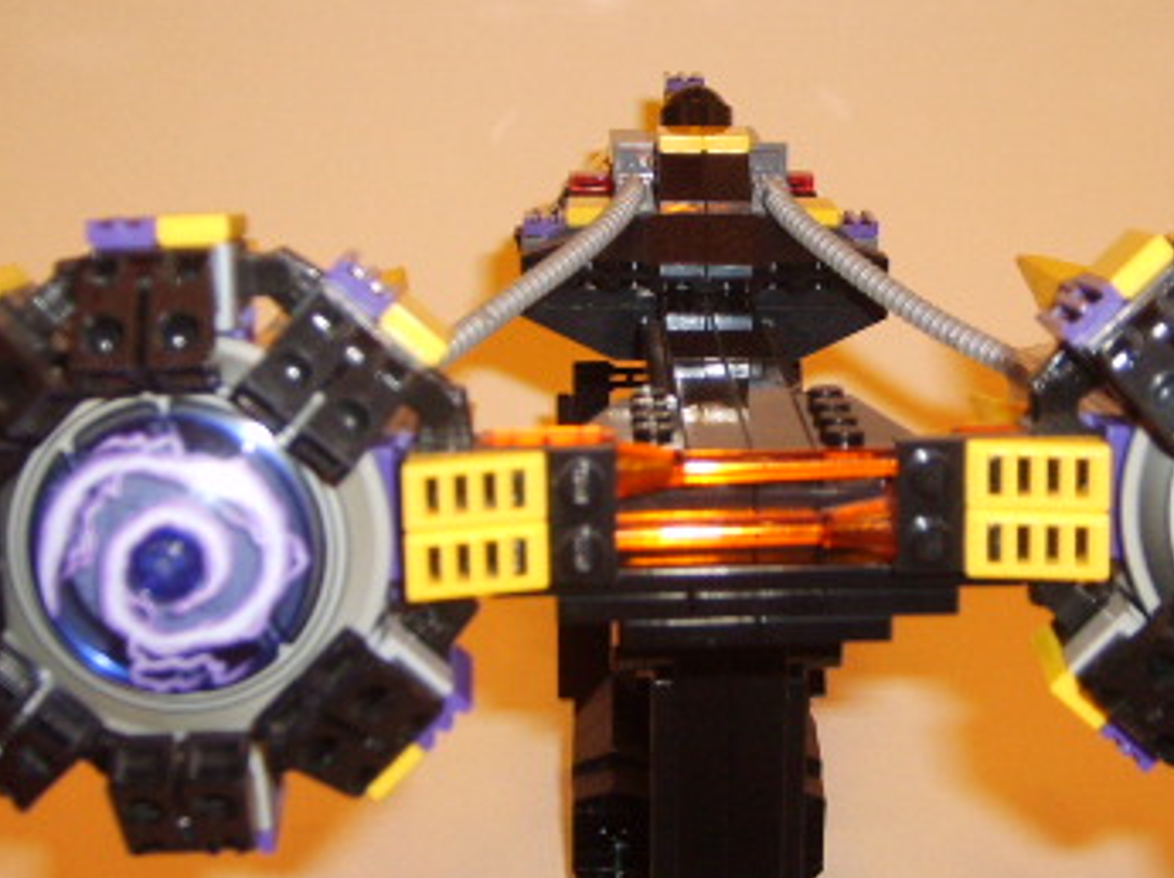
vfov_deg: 22.5
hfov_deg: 29.7
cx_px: 728
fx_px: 2202
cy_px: 316
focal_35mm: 65
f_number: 2.8
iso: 100
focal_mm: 5.8
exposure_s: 1/45
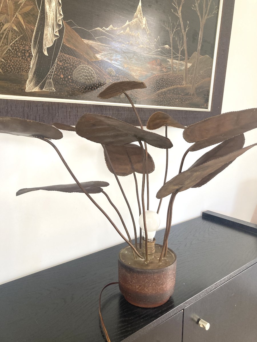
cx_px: 128
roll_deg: -1.6
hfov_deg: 49.7
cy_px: 171
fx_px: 277
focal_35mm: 28
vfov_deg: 63.4
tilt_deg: -9.4
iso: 80
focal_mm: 3.99
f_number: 1.8
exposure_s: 1/84
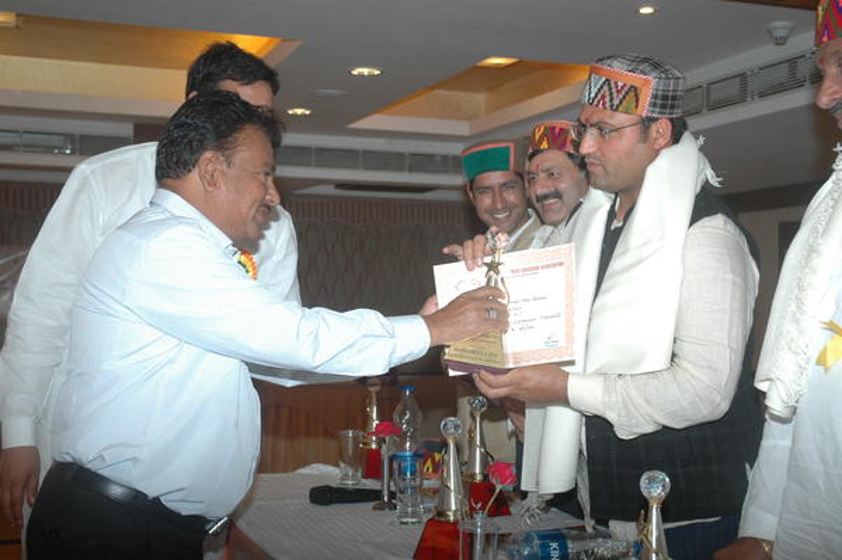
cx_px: 421
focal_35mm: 51
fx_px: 1192
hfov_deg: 38.9
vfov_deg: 26.4
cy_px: 280
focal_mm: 34
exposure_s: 1/60
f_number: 4.2
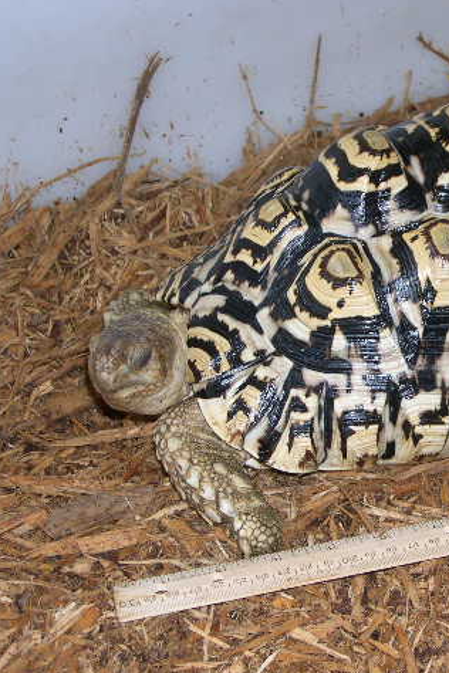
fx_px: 1627
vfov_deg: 23.4
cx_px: 396
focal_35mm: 87
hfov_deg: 15.5
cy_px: 336
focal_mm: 13.2
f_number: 3.5
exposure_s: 1/60
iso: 100
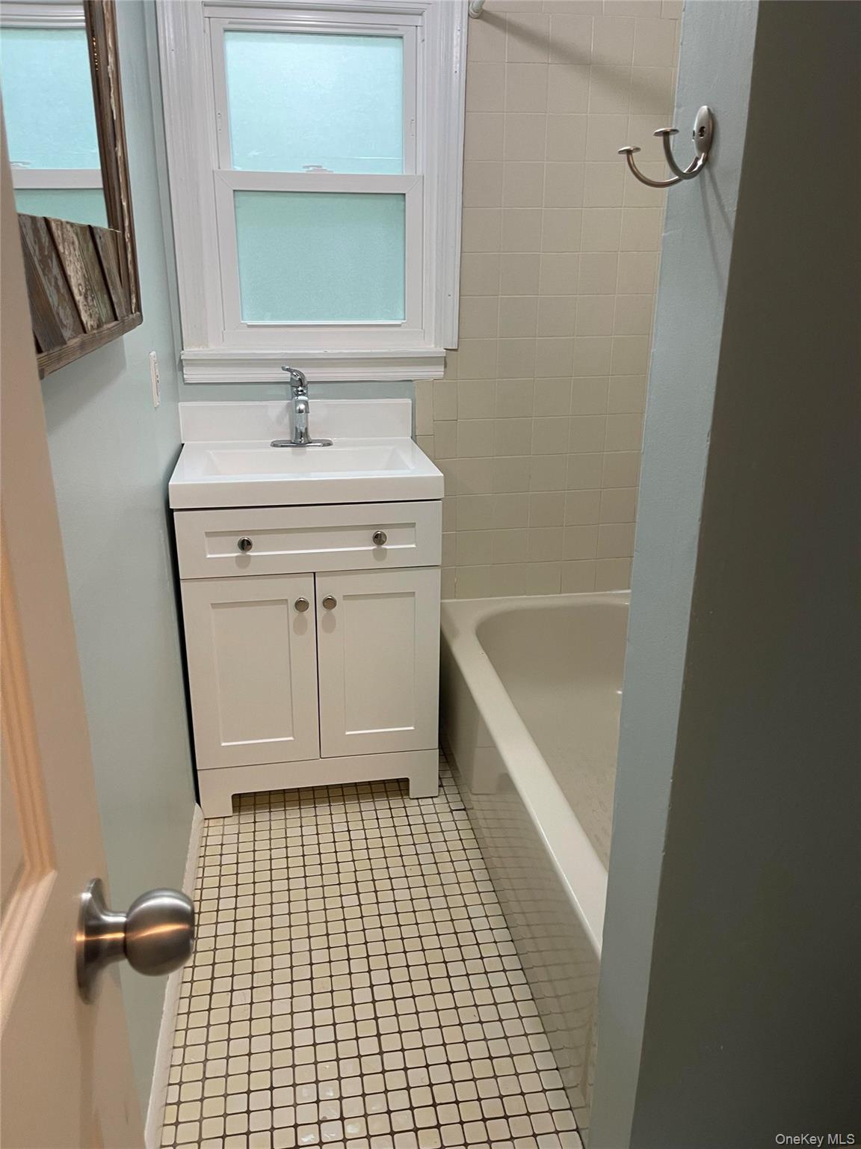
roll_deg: +1.3
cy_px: 574
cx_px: 430
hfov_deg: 54.9
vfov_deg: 69.4
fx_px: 829
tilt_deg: -19.7
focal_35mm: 25
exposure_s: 1/60
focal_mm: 5.1
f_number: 1.6
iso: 125
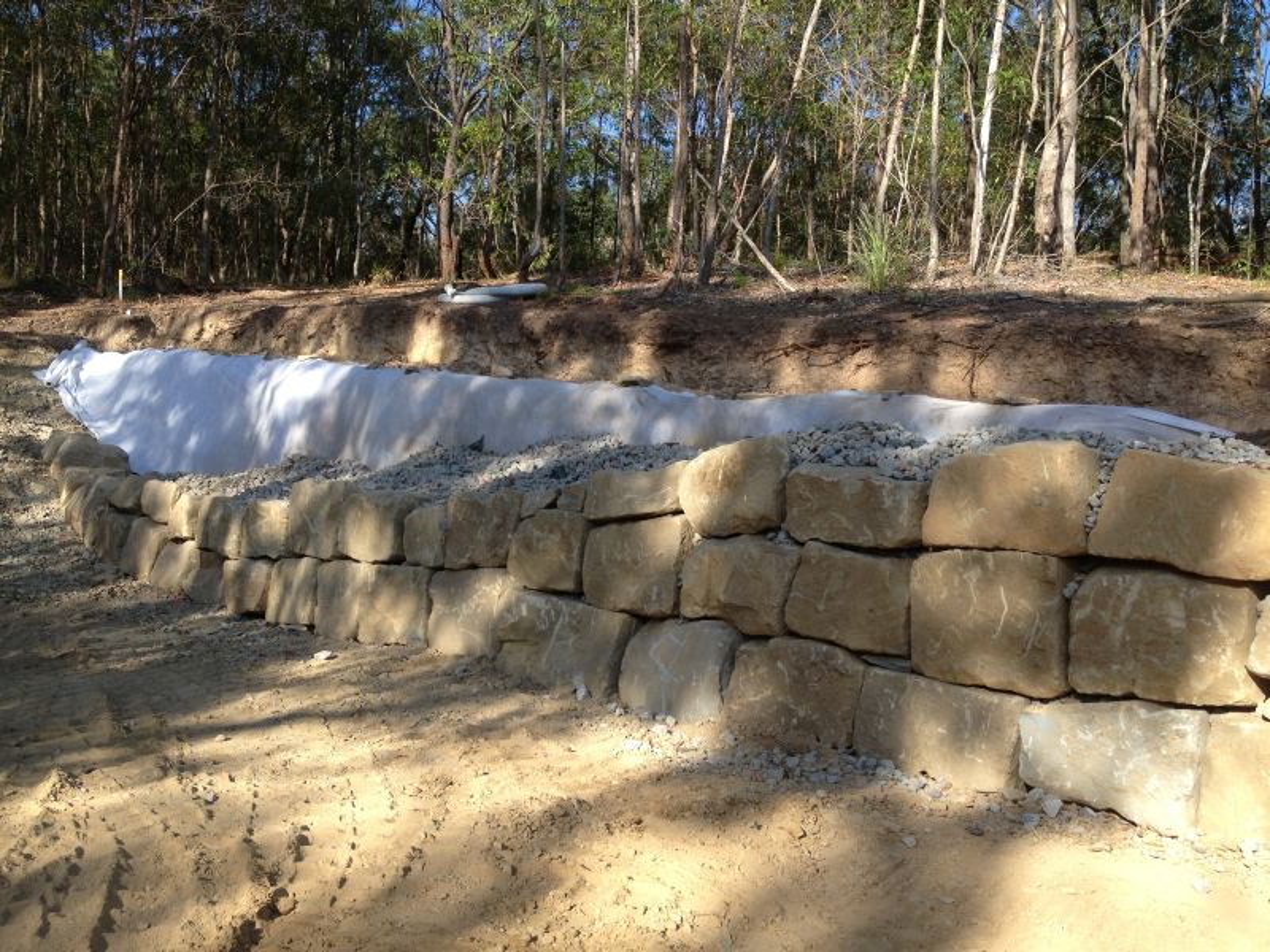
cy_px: 476
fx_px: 1284
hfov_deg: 52.6
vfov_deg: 40.7
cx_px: 635
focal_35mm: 35
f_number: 2.4
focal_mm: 4.28
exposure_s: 1/849
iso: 50
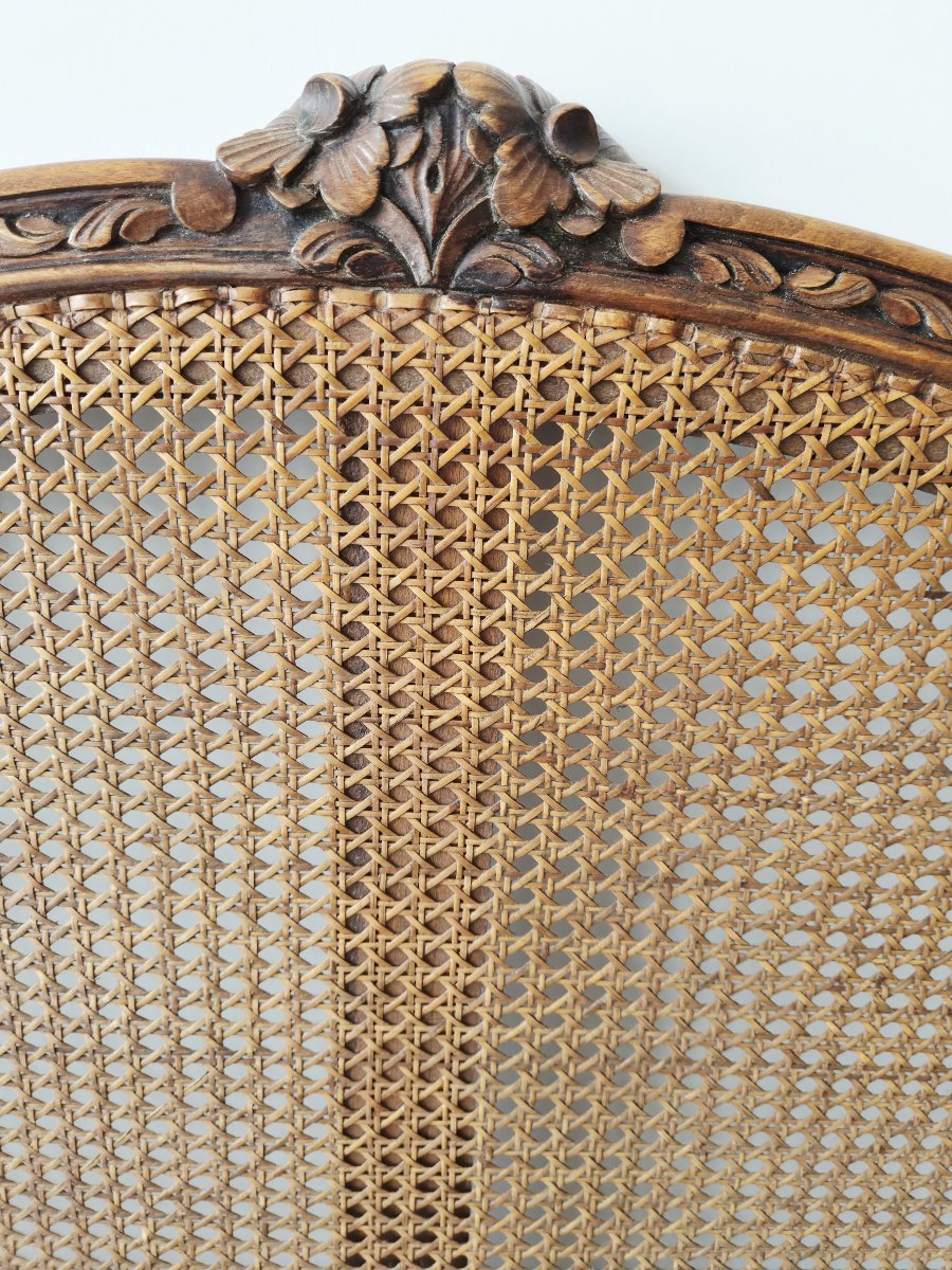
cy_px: 635
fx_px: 843
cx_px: 476
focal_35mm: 23
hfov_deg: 58.9
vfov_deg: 73.9
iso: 125
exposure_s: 1/100
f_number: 1.8
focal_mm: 5.4
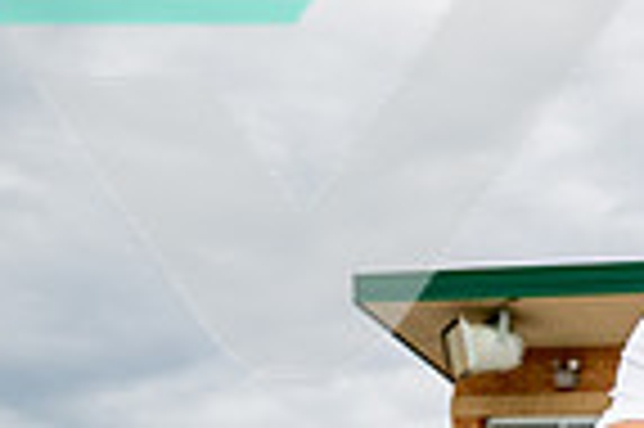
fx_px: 2323
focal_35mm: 130
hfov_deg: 14.3
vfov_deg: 10.1
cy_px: 687
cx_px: 1072
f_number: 6.7
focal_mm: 32
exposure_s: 1/125
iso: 100
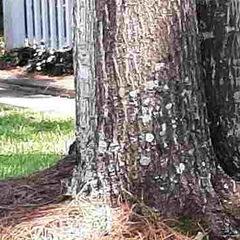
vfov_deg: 9.1
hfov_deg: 8.0
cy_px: 28
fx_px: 1506
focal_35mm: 192
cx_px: 670
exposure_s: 1/291
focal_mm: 3.93
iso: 40
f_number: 1.7
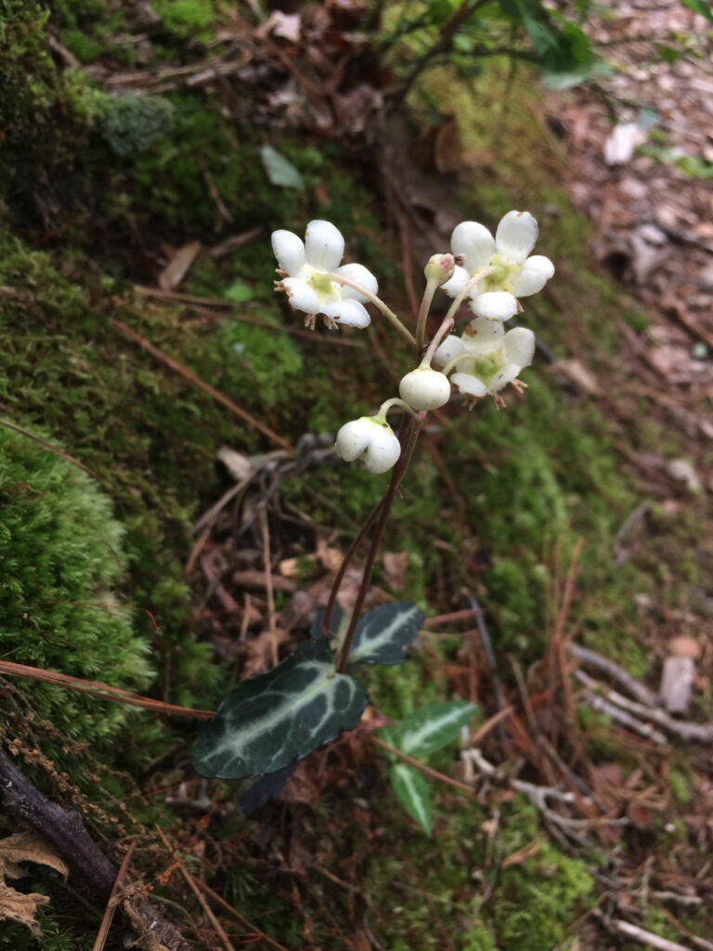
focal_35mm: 29
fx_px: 796
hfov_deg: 48.2
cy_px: 476
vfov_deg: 61.7
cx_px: 356
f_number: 2.2
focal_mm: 4.15
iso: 40
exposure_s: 1/30
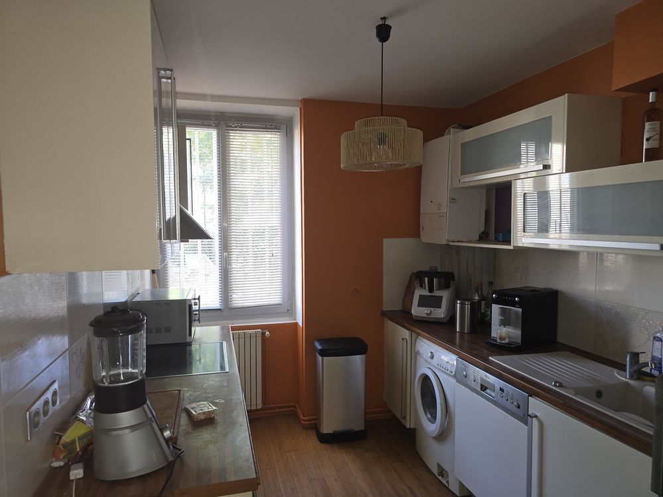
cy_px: 248
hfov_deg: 73.9
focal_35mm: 23
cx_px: 332
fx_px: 441
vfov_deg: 58.9
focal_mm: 6.3
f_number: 1.7
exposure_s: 1/60
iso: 125
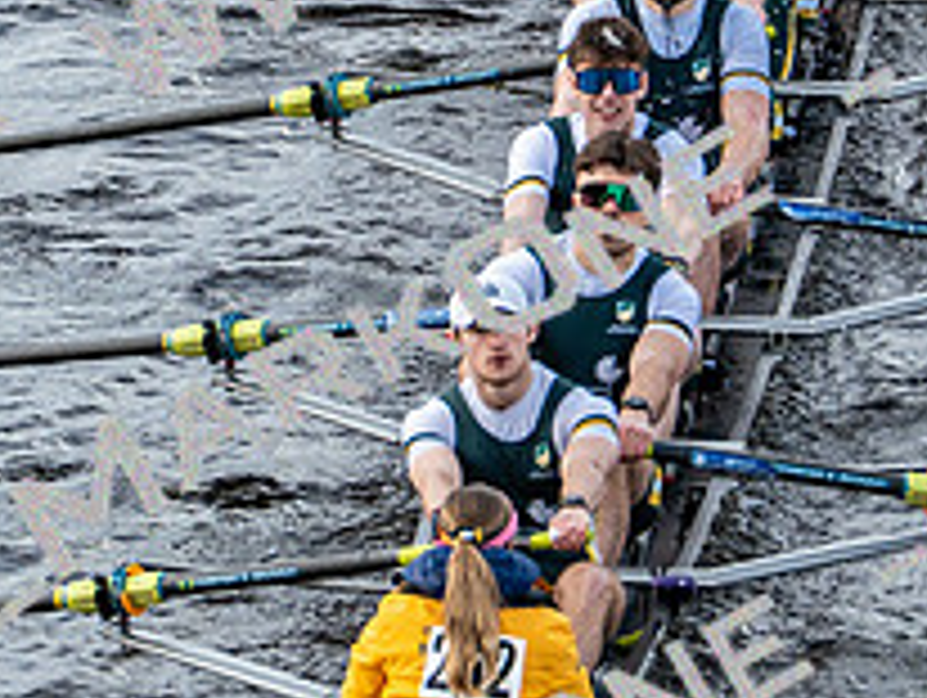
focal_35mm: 1025
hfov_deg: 1.9
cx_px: 639
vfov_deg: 1.5
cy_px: 110
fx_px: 27481
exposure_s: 1/1250
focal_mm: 379
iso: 640
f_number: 6.3
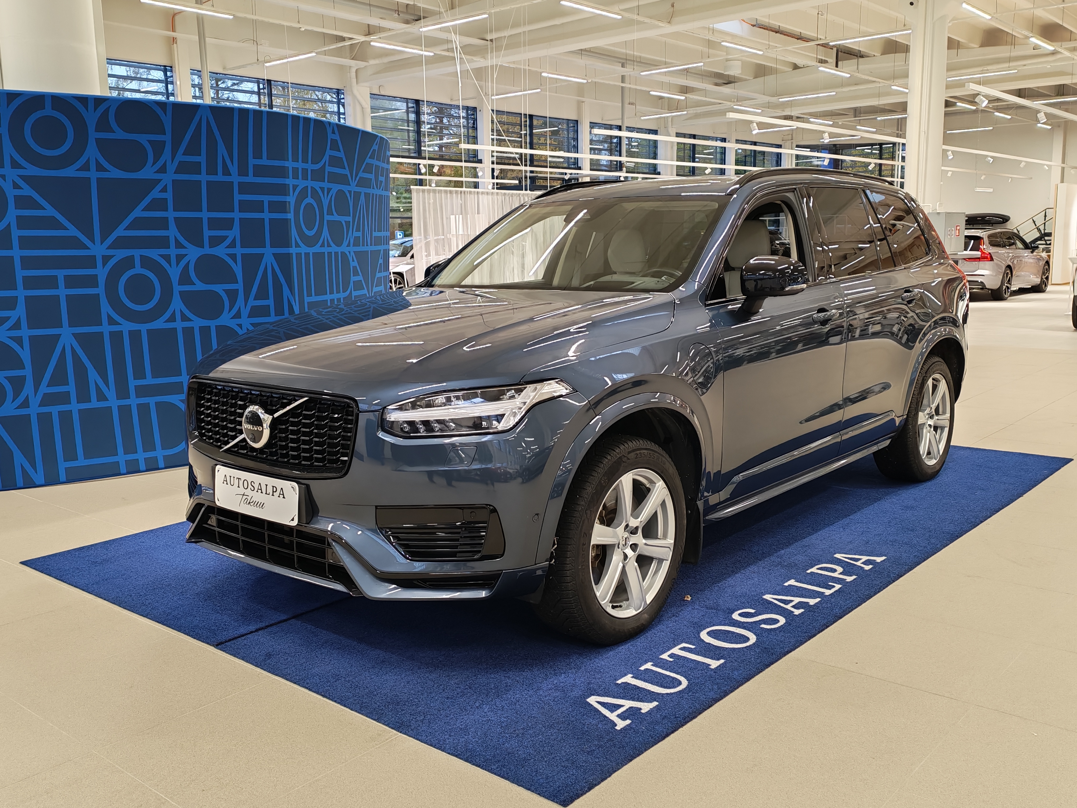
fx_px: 1027
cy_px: 404
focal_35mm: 33
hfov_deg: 55.4
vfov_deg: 42.9
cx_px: 538
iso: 400
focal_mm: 6.12
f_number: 1.9
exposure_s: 1/100
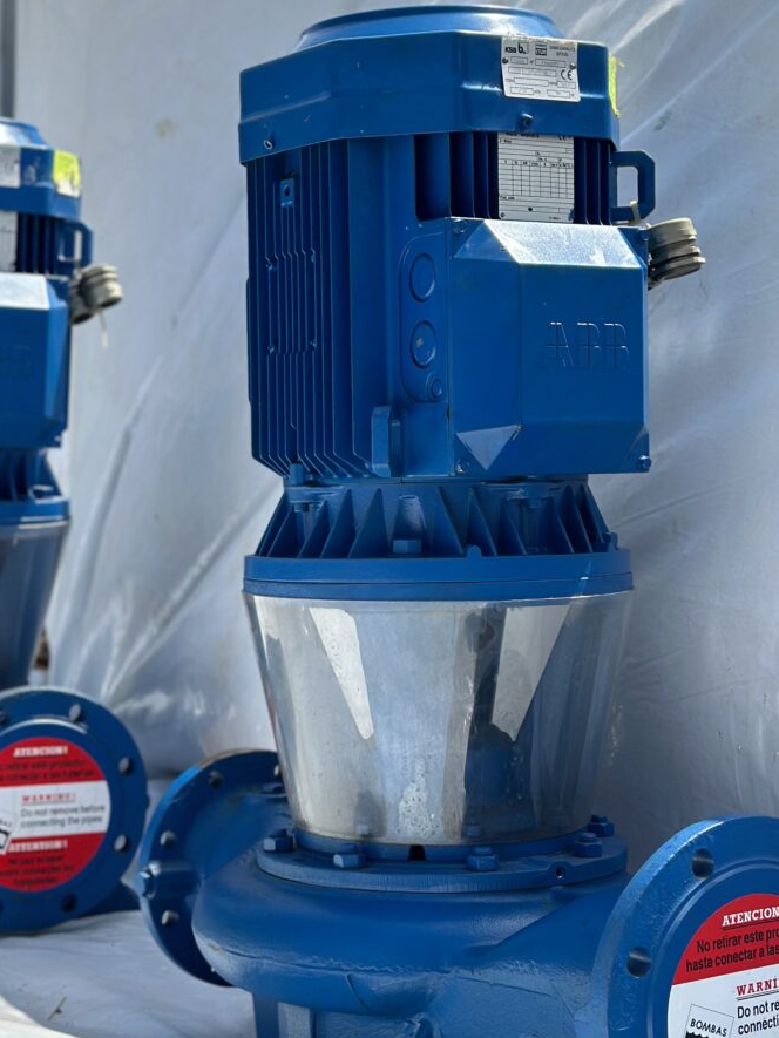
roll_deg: +0.8
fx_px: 2220
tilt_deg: -7.2
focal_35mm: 74
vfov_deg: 26.3
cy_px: 565
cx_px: 293
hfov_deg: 19.9
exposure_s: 1/4184
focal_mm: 6.86
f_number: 1.78
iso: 100
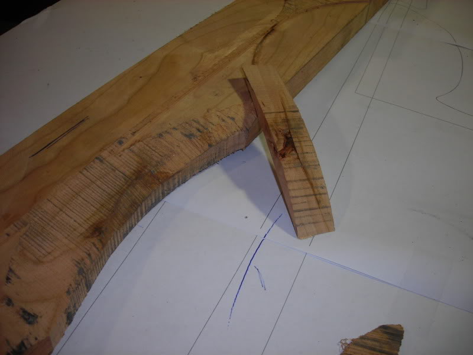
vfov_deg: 37.7
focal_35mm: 38
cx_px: 236
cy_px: 178
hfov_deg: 49.0
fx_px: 519
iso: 50
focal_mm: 6.3
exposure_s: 1/32
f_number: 3.2
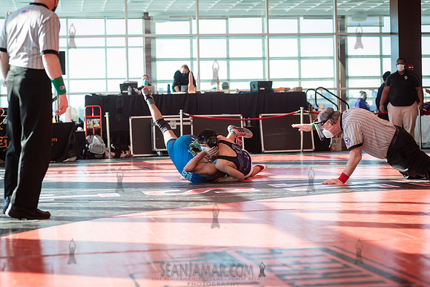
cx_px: 215
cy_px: 144
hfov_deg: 25.4
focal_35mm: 80
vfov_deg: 17.1
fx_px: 956
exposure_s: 1/400
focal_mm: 80
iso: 400
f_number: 4
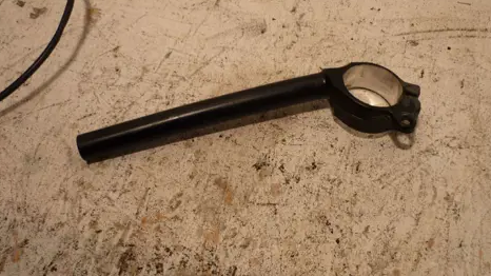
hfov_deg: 54.0
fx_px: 482
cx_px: 250
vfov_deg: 32.0
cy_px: 145
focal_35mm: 37
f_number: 2.8
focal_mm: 5.5
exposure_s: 1/40
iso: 80
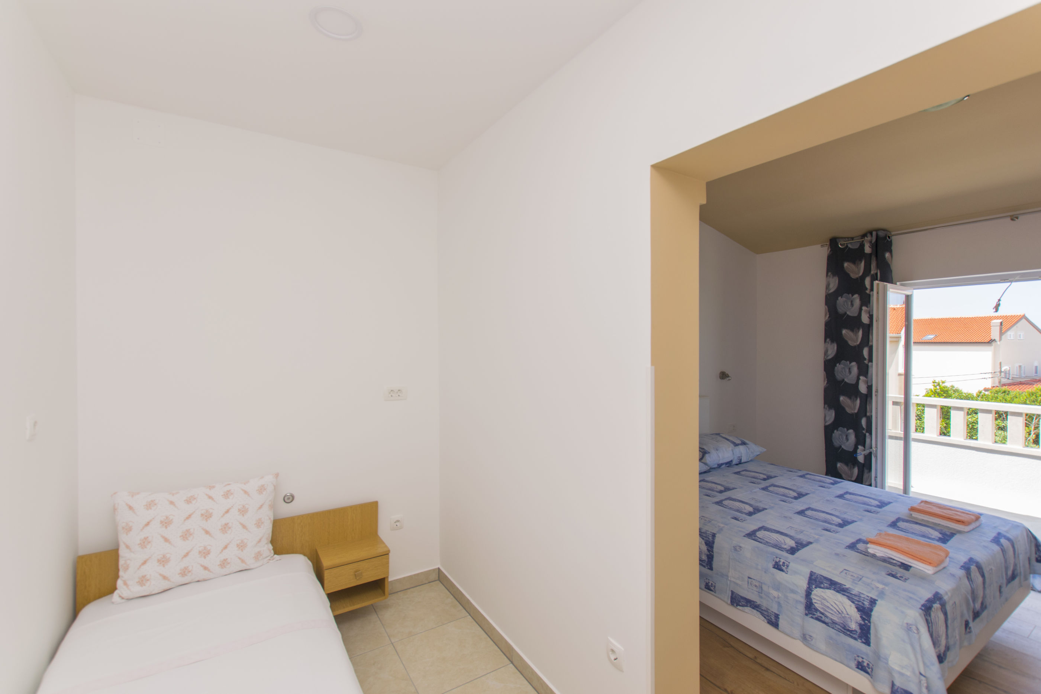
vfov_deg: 77.3
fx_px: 434
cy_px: 347
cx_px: 520
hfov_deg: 100.4
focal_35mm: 15
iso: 100
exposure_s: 1/100
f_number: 5.6
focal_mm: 10
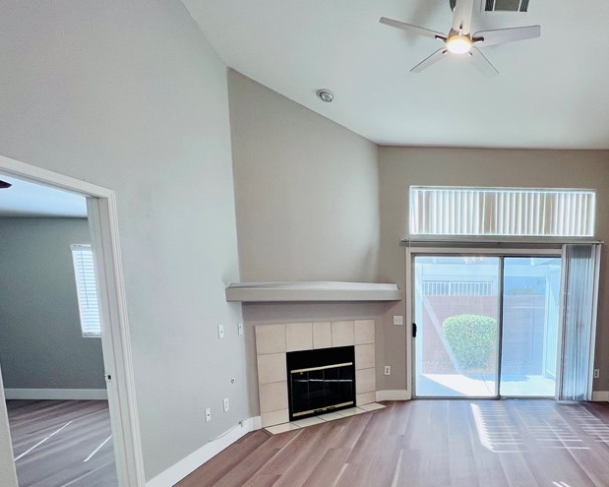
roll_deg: -0.1
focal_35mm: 21
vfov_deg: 62.4
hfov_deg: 72.7
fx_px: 378
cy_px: 354
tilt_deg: -8.4
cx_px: 451
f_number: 1.8
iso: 64
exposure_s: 1/120
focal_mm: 1.57
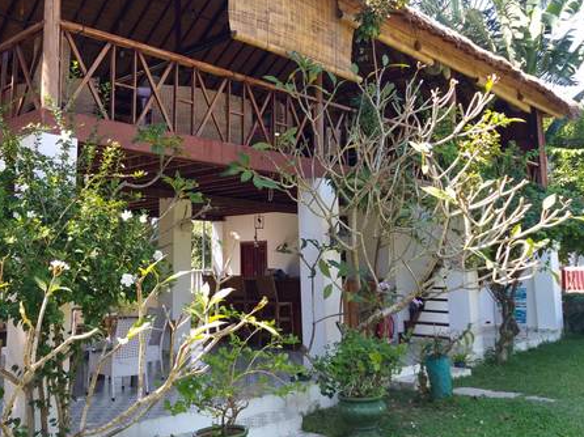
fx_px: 590
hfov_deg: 51.9
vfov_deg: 40.5
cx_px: 207
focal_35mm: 35
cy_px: 178
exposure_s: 1/240
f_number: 1.7
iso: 40
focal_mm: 3.93
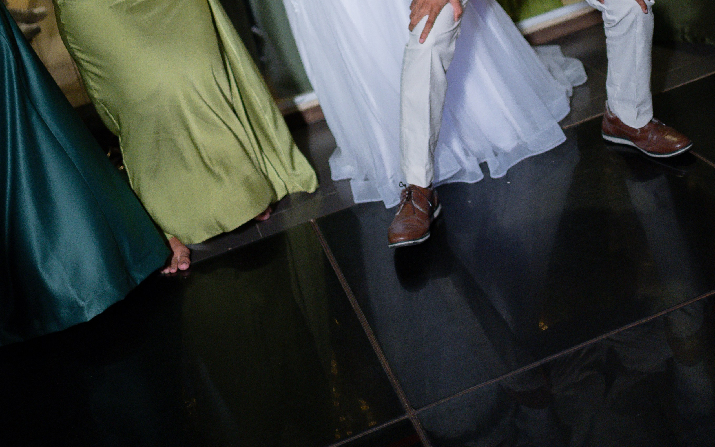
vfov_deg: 22.6
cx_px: 356
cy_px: -45
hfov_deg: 37.5
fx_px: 1052
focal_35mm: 54
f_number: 1.4
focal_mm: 35
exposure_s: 1/400
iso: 2000
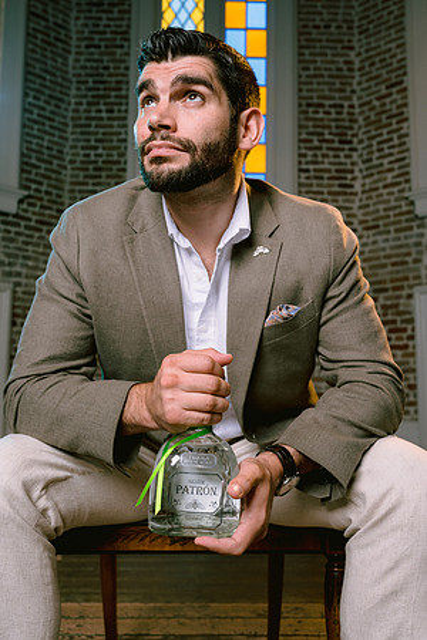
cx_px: 214
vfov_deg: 54.4
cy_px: 320
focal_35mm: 35
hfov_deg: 37.9
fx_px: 623
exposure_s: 1/160
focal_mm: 35
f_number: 5.6
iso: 200
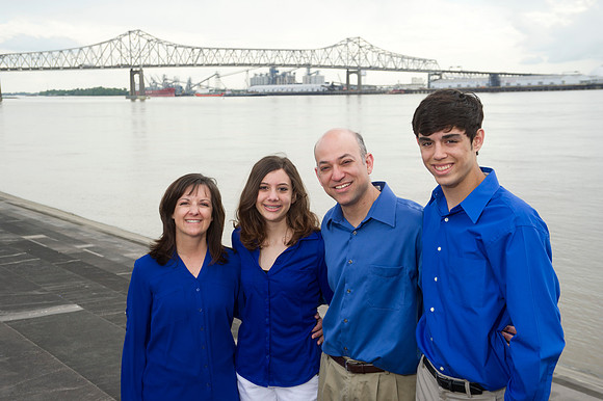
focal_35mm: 50
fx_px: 837
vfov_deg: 27.0
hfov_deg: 39.6
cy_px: 200
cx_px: 302
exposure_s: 1/250
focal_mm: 50
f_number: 7.1
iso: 320
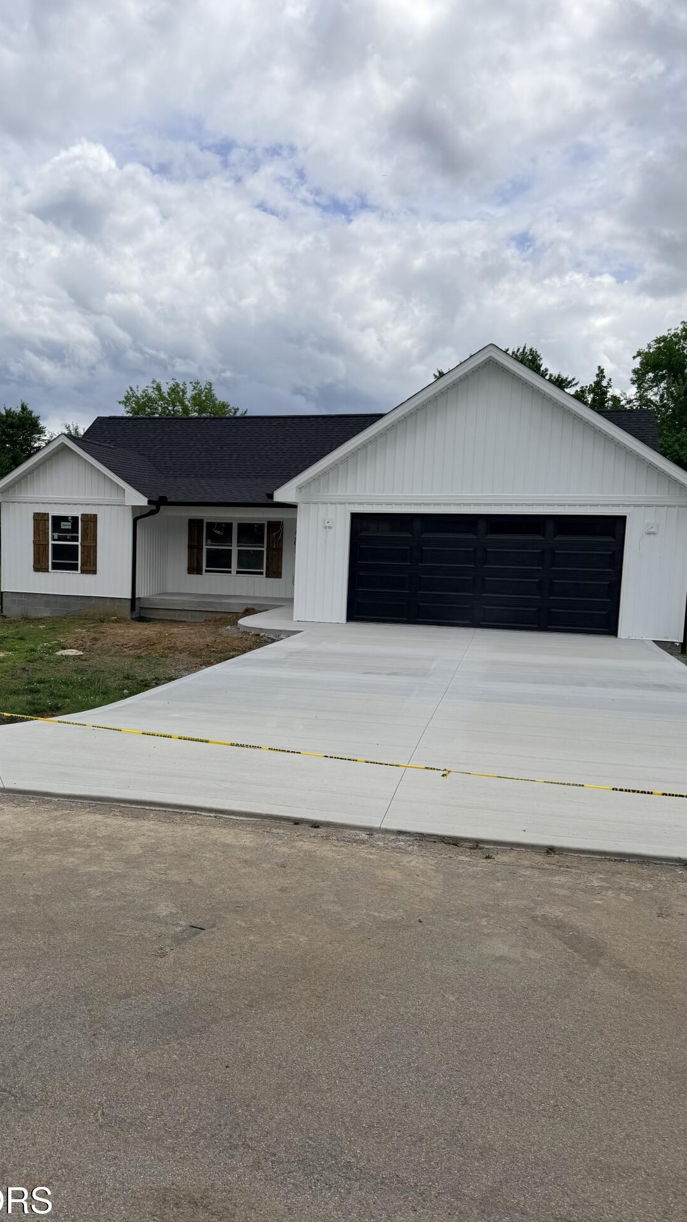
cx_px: 259
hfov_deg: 42.6
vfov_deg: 69.9
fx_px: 875
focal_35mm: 27
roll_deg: -1.9
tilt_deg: -6.2
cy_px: 628
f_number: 1.78
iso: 80
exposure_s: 1/10309
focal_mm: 6.76
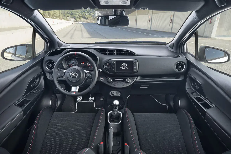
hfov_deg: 81.2
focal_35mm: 21
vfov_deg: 59.6
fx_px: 135
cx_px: 116
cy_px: 77
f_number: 8
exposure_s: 1/25
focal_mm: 21
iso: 200
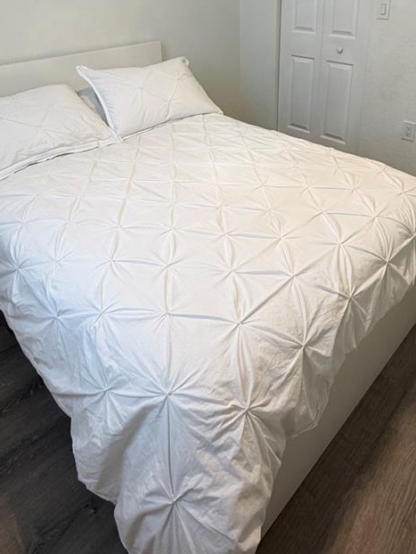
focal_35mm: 27
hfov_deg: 51.3
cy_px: 127
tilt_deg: -20.4
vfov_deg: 61.0
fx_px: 432
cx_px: 224
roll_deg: +1.7
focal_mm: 2.22
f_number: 2.2
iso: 160
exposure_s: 1/120
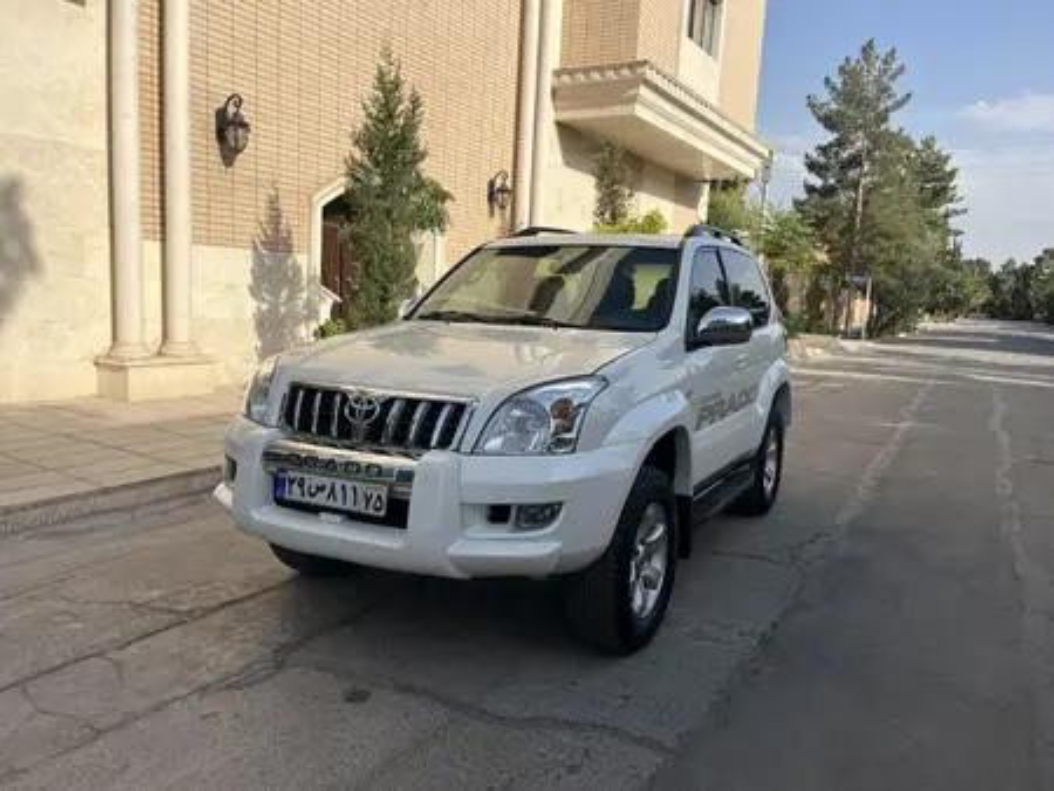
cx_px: 527
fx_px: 792
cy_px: 396
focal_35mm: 26
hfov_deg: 67.3
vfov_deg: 53.1
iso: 50
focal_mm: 5.1
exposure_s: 1/2825
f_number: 1.6
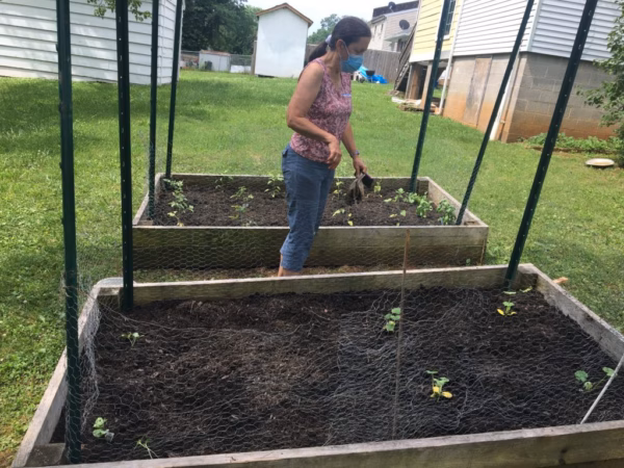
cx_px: 312
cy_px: 234
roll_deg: -9.1
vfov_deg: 48.2
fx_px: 523
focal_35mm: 29
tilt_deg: -16.9
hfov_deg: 61.7
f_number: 2.2
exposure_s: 1/680
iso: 25
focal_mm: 4.15
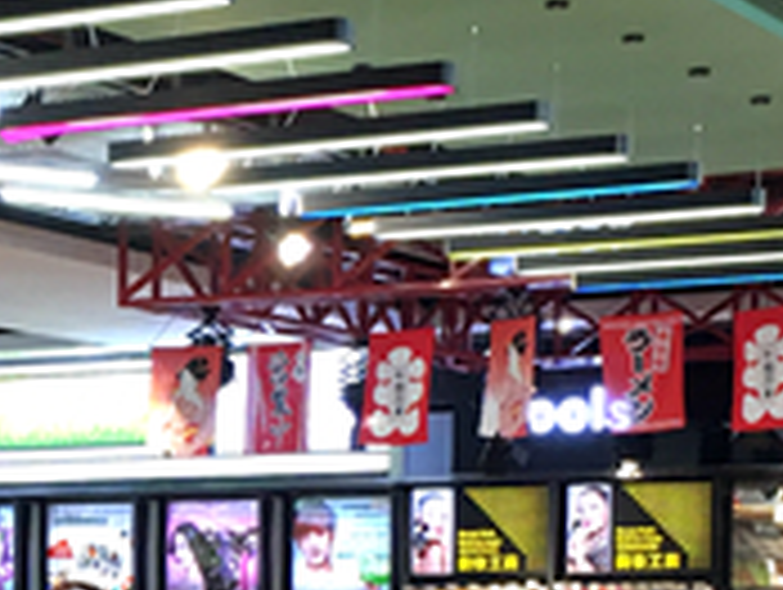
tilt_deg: -1.5
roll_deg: -1.2
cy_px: 770
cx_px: 0
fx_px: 3013
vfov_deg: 10.9
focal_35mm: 133
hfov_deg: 14.6
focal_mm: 4.15
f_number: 2.2
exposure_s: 1/33
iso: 32
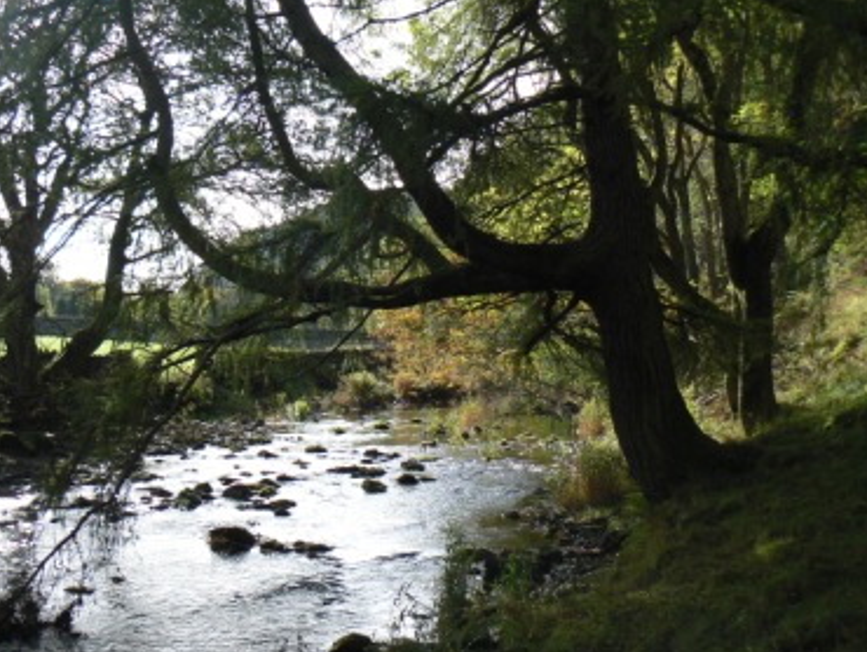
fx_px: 1053
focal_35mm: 42
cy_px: 333
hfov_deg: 44.7
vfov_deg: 34.4
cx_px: 375
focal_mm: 6
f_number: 2.8
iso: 80
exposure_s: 1/500
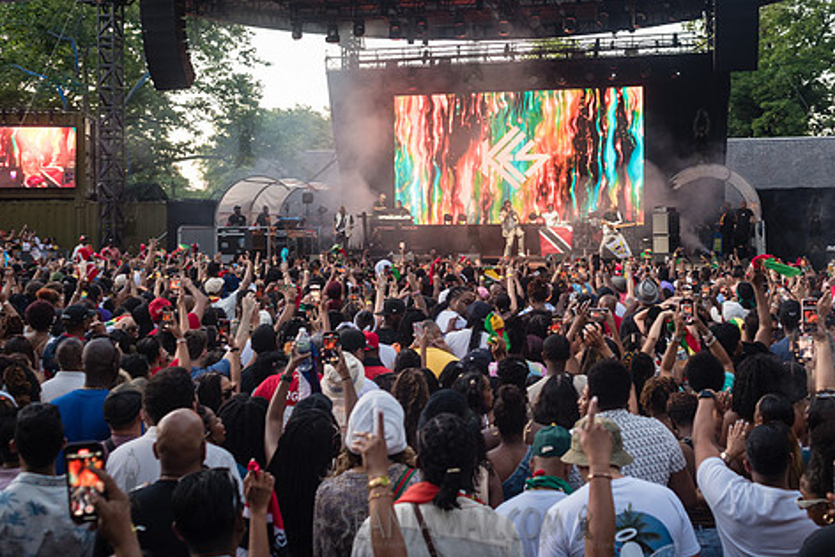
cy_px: 222
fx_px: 998
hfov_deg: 45.3
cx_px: 472
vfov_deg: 31.1
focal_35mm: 43
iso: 1000
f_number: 3.5
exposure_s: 1/160
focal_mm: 35
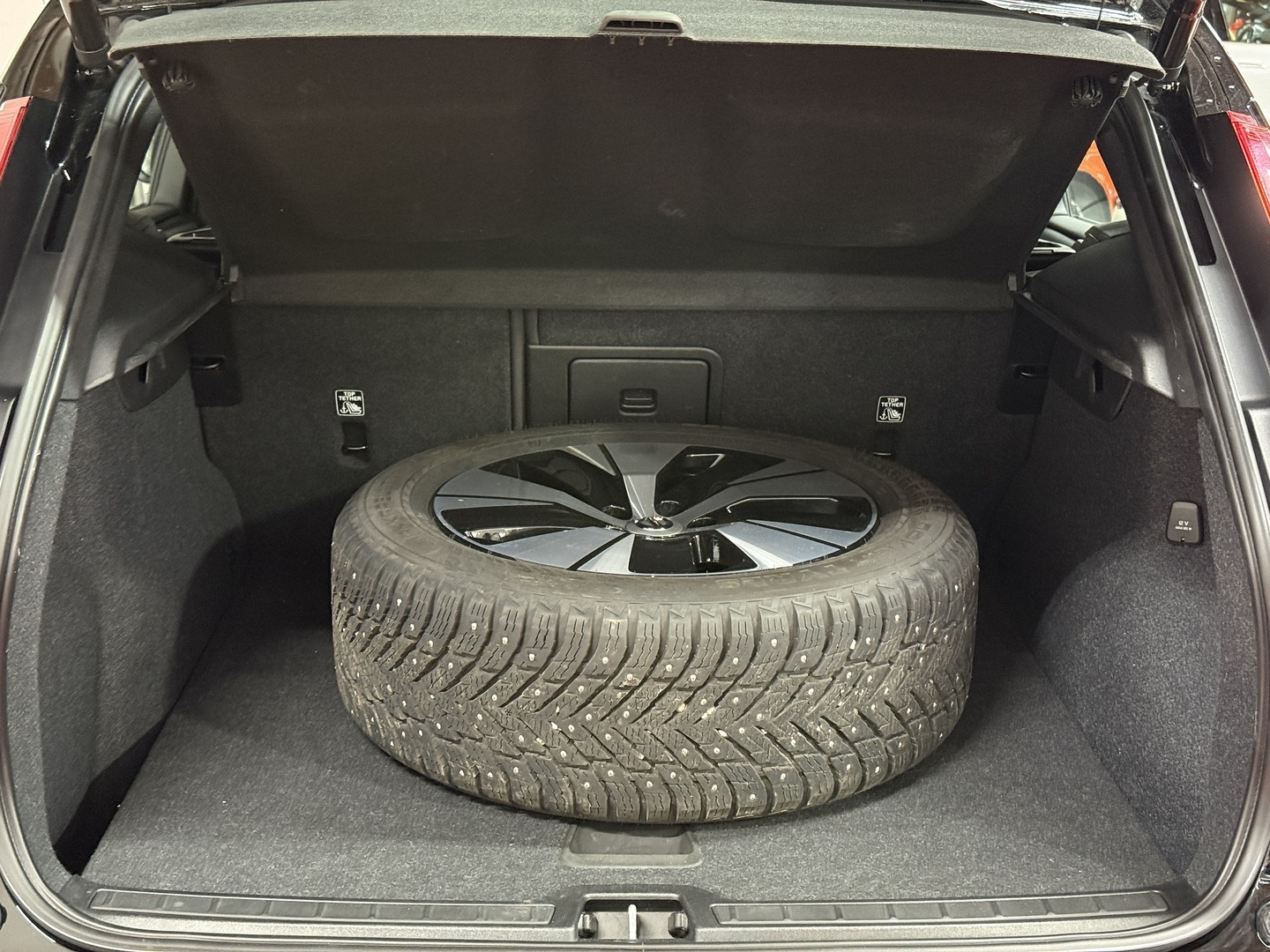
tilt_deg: -15.1
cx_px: 635
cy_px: 476
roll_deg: -0.3
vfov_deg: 30.3
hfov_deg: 39.7
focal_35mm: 48
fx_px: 1761
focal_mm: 6.76
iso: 500
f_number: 1.78
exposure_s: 1/40
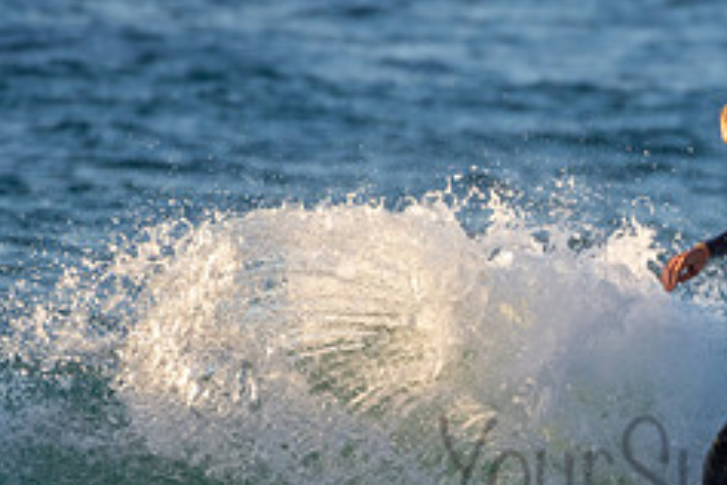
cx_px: 755
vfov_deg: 0.7
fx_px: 37034
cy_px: 437
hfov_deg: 1.1
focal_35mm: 1834
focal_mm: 500
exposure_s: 1/1250
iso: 720
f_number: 5.6
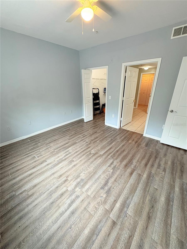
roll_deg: -0.2
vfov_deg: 102.1
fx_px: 101
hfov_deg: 85.7
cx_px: 94
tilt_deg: -21.2
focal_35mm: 14
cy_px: 124
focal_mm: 2.22
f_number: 2.2
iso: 200
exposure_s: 1/60
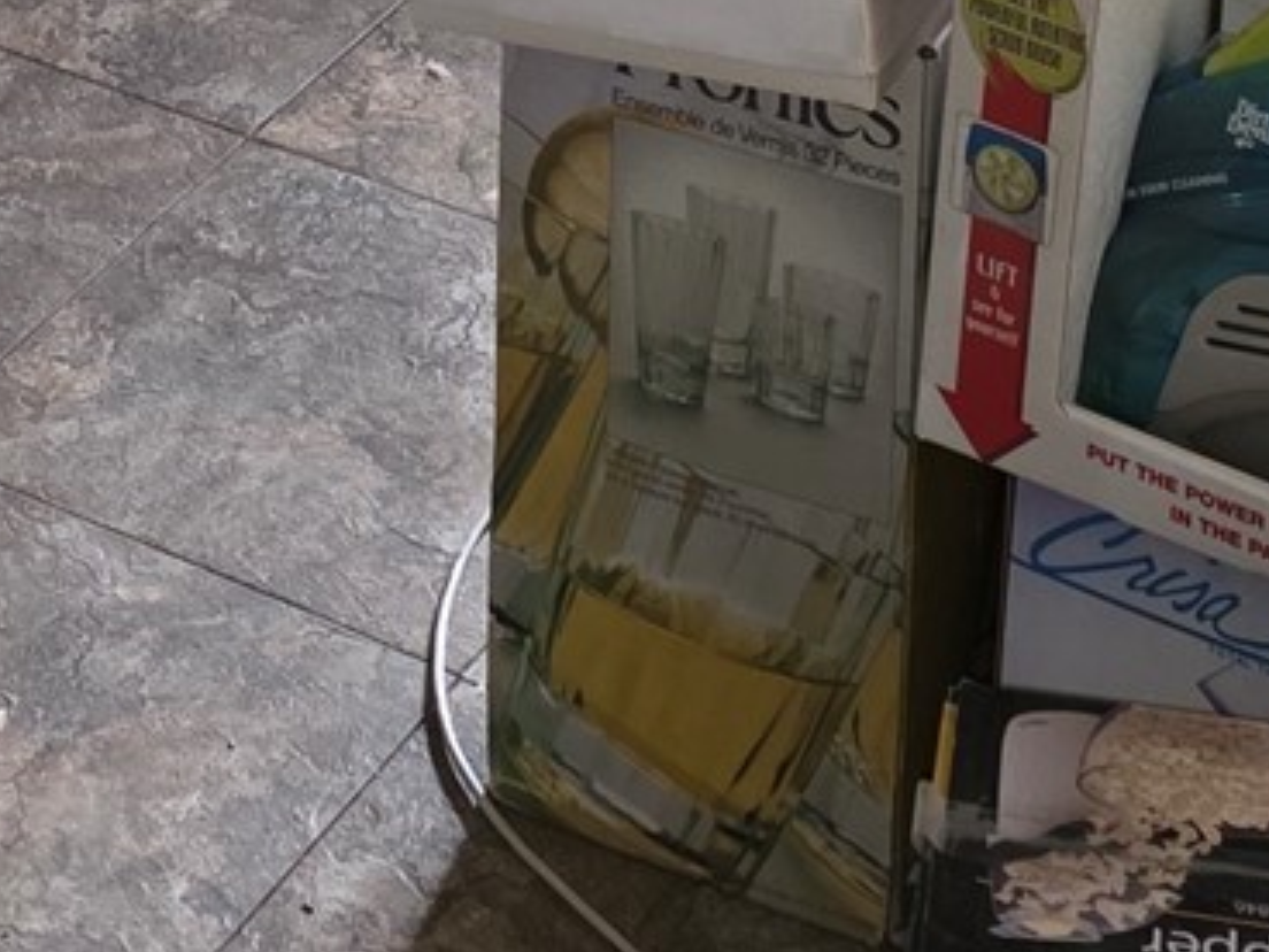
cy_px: -1552
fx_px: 4692
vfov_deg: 9.8
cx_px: 441
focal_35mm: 128
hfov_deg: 15.4
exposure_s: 1/12
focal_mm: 6.3
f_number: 1.7
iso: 320
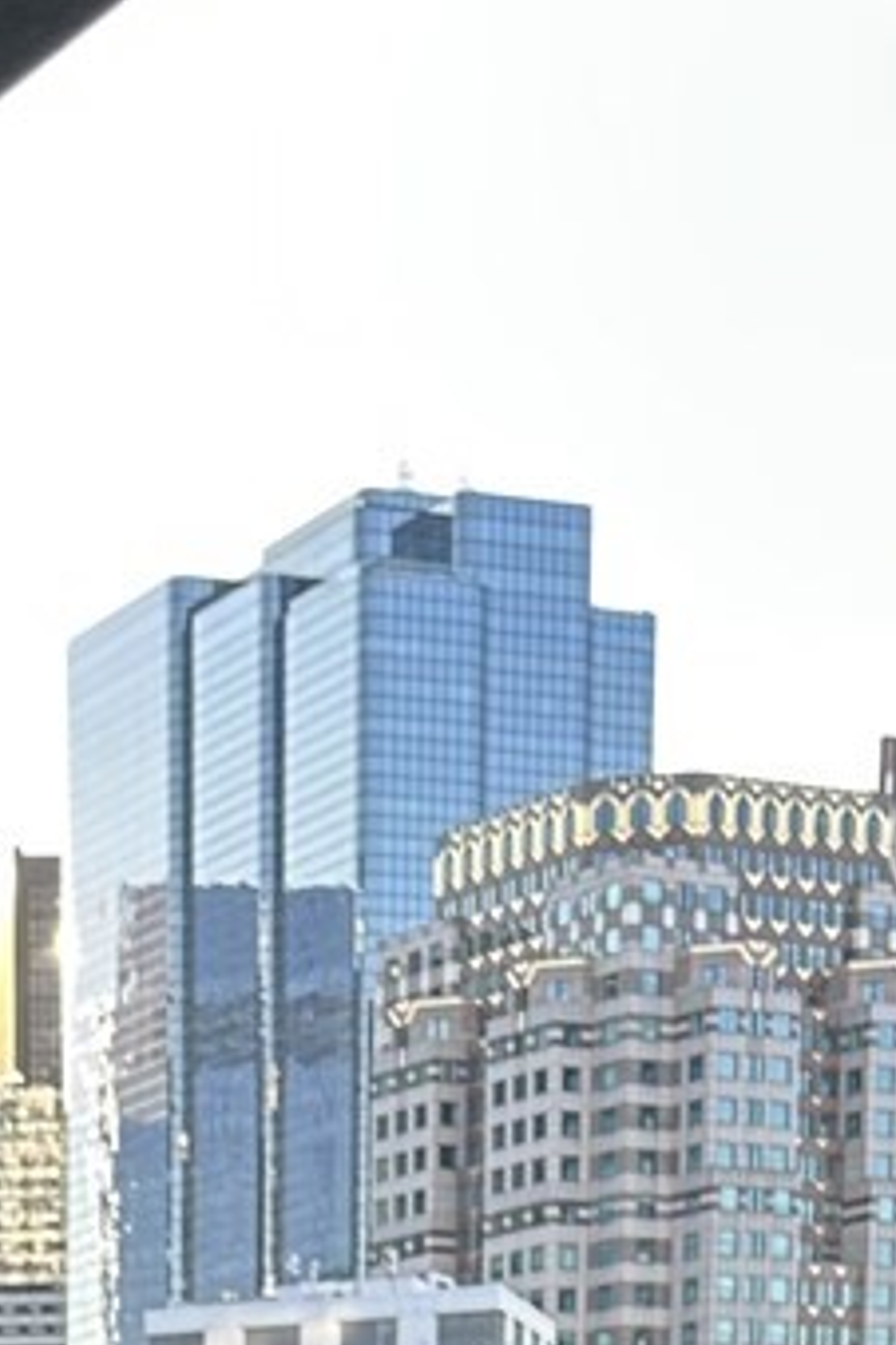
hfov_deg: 11.9
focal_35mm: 113
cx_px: -194
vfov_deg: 14.5
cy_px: 2825
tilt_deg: -12.0
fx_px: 4218
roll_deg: +1.1
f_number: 1.78
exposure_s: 1/207
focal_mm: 6.86
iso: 64
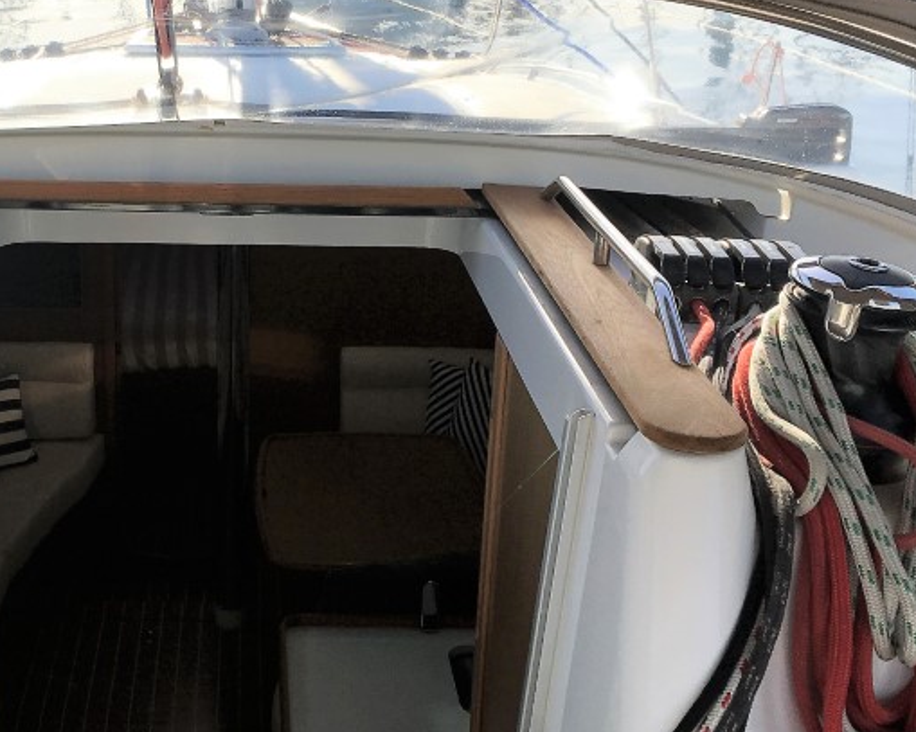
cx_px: 212
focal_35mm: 57
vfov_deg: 26.7
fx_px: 1545
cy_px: 335
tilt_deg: -18.5
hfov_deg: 32.3
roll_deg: +1.2
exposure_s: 1/950
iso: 25
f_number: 2.2
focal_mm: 4.15
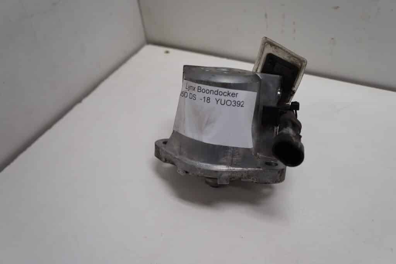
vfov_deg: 43.6
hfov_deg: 61.9
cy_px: 132
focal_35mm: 30
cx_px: 198
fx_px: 330
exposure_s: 1/60
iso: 125
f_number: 5
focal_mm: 20
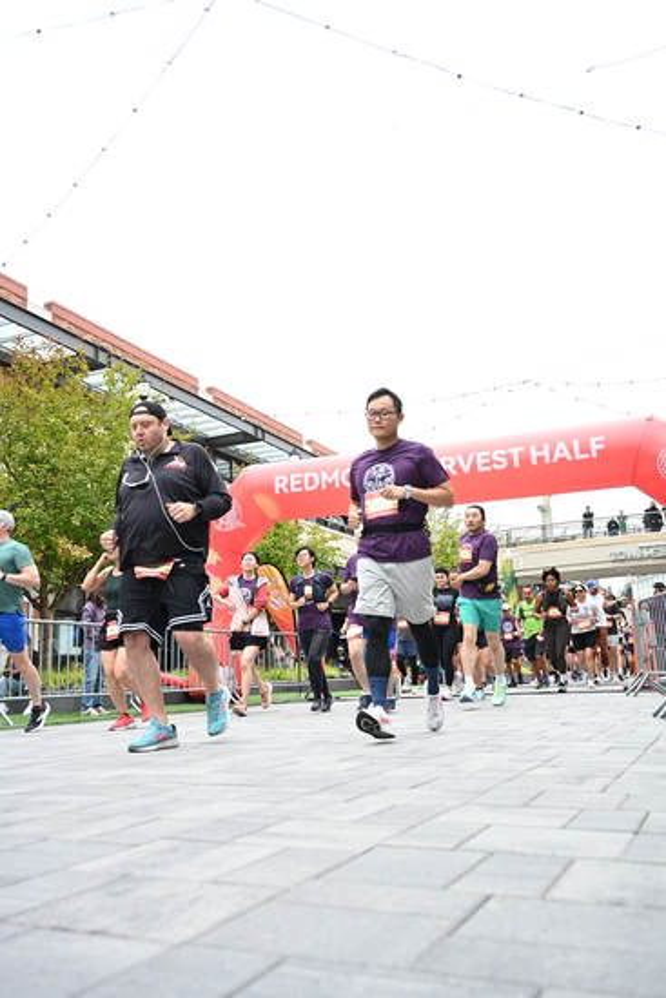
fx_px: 860
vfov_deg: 60.3
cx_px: 333
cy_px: 499
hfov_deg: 42.3
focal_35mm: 31
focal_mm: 31
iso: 2000
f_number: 4
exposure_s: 1/640
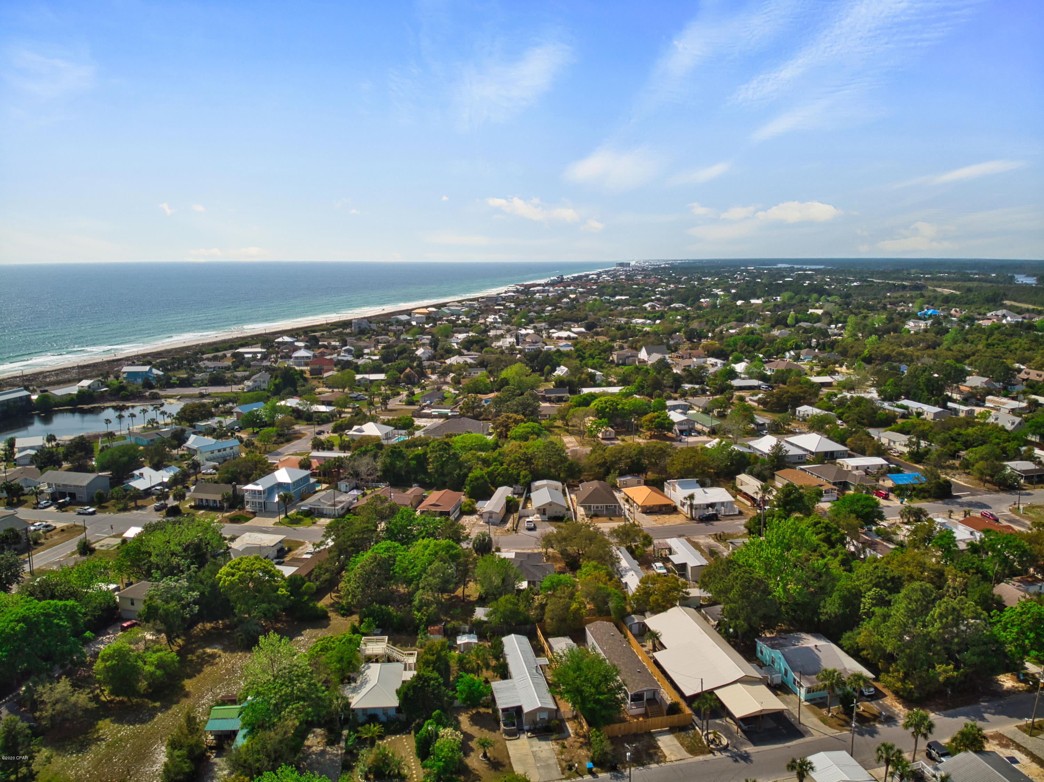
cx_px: 522
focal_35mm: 24
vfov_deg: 56.8
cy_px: 391
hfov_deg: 71.6
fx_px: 723
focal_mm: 4.5
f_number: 2.8
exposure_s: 1/400
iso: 100
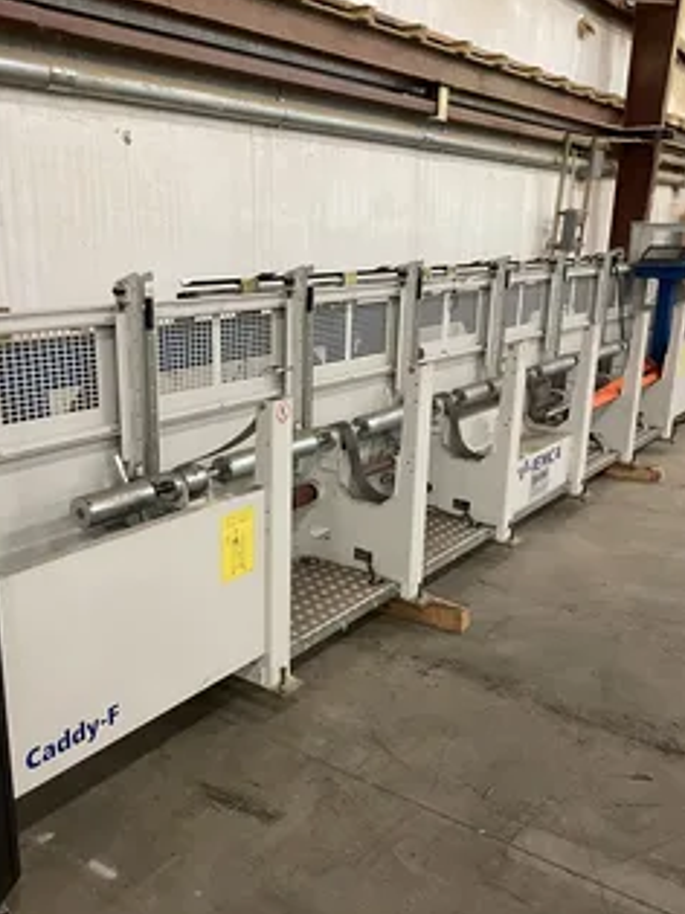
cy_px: 493
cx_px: 316
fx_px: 871
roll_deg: +0.3
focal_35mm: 33
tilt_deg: -14.7
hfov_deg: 42.9
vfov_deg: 55.3
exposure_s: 1/60
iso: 320
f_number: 1.6
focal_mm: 4.2
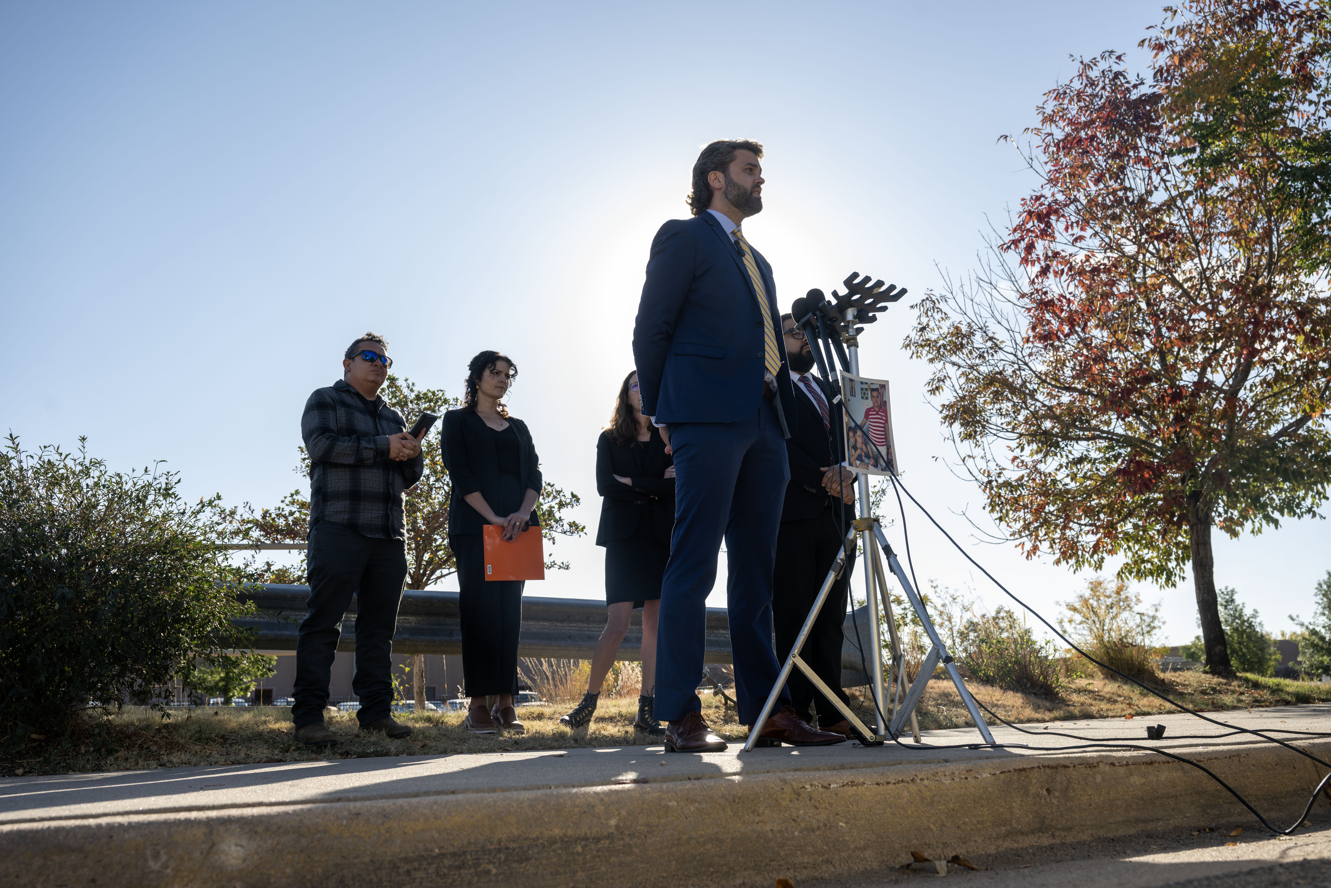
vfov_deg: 43.0
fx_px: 1128
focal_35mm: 30
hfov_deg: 61.1
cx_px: 666
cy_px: 444
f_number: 5.6
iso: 32
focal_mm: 30.5
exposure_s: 1/200
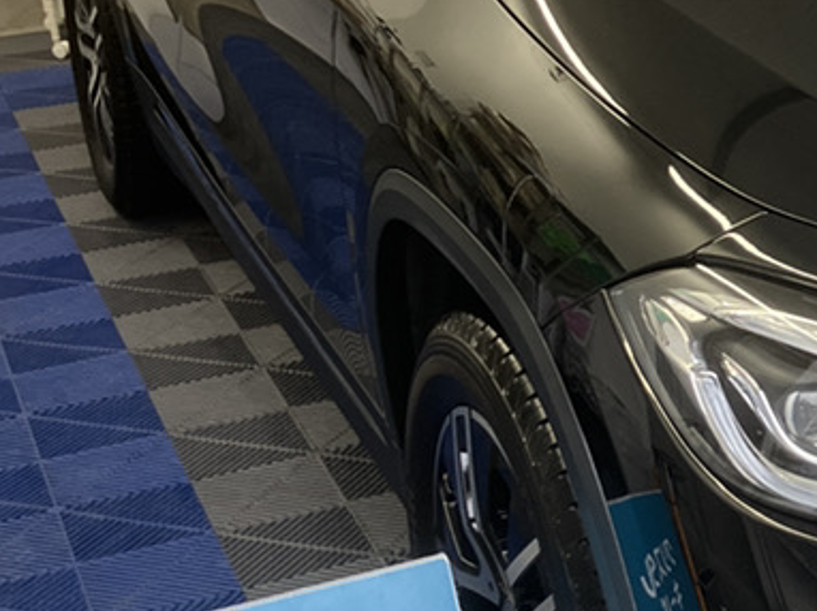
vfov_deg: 16.8
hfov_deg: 20.7
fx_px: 2076
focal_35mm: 88
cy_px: 248
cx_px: 988
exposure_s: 1/109
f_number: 1.8
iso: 80
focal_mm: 3.99
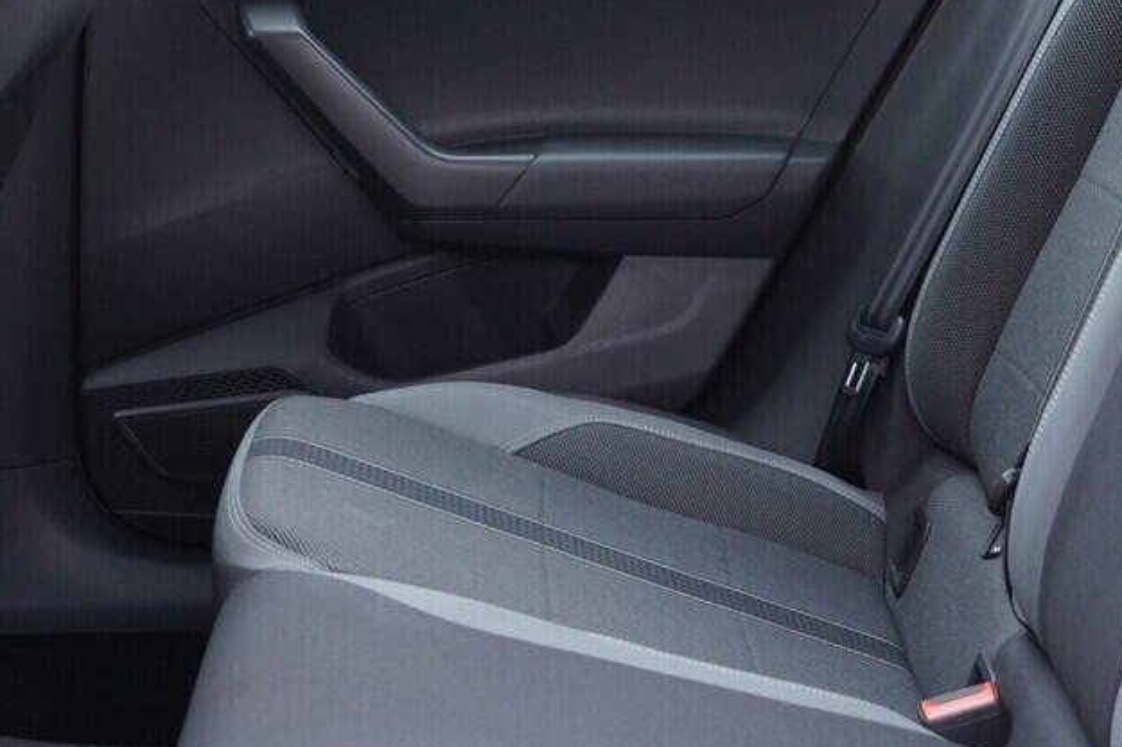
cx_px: 542
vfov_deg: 16.4
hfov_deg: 24.5
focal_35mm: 83
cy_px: 253
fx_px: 2585
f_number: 2.8
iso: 500
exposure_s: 1/40
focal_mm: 24
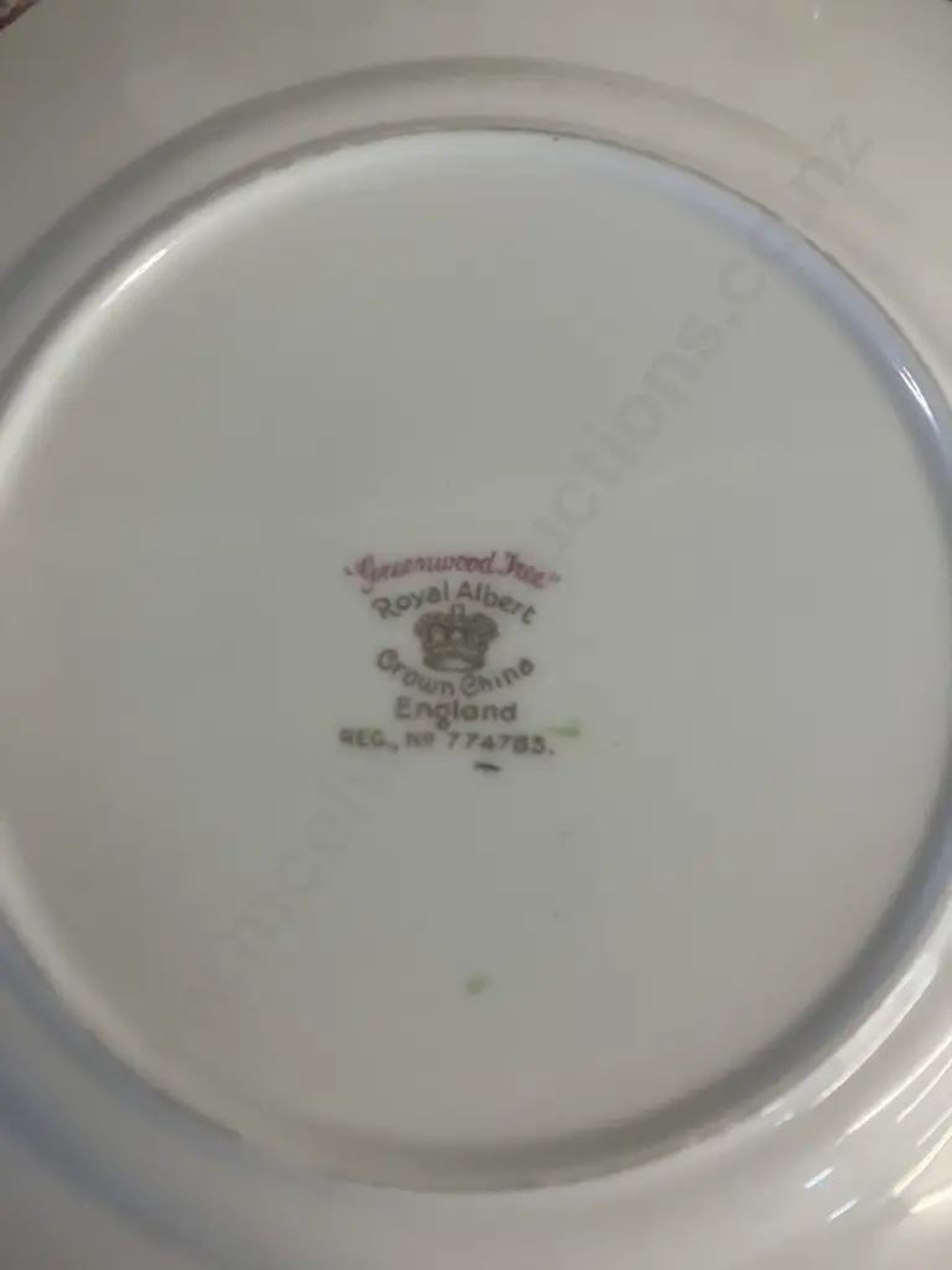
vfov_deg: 63.4
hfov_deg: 49.7
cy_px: 635
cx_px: 476
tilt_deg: -76.9
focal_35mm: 28
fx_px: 1027
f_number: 1.8
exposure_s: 1/50
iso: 125
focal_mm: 3.99
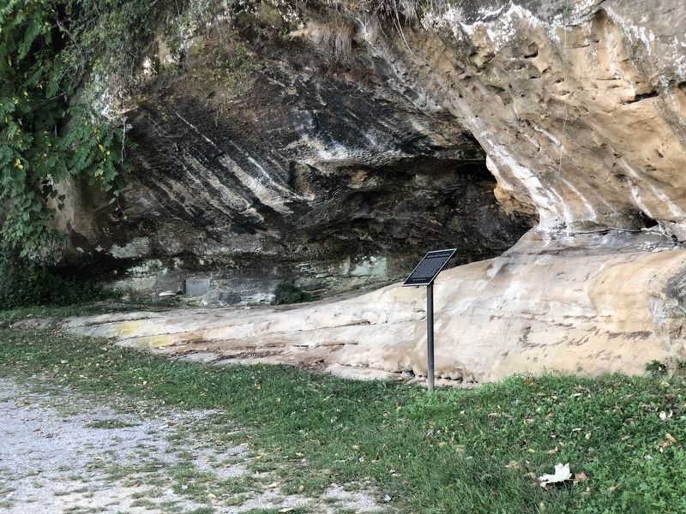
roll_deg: +0.7
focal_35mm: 52
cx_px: 343
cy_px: 257
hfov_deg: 36.8
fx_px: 1031
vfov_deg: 28.0
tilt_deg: +2.6
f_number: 2.4
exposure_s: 1/60
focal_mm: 6
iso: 32
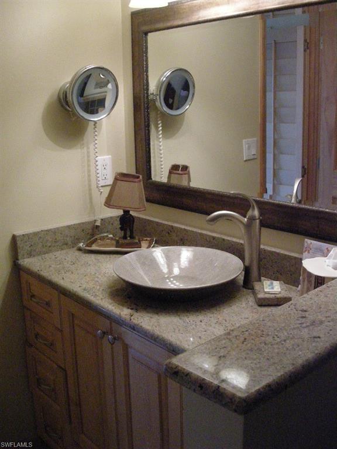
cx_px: 168
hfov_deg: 38.7
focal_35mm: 37
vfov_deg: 50.1
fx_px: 480
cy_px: 224
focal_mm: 7.9
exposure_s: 1/147
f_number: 2.8
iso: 989
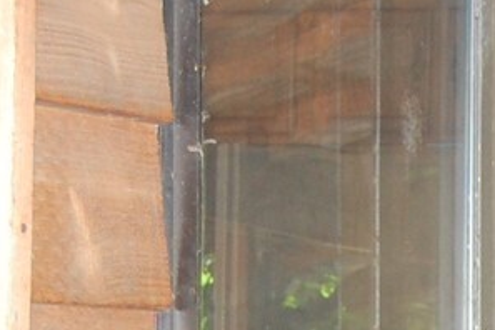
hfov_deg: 7.8
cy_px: 684
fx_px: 3533
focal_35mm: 257
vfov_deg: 5.2
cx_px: 864
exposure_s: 1/60
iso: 720
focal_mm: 30
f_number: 4.2
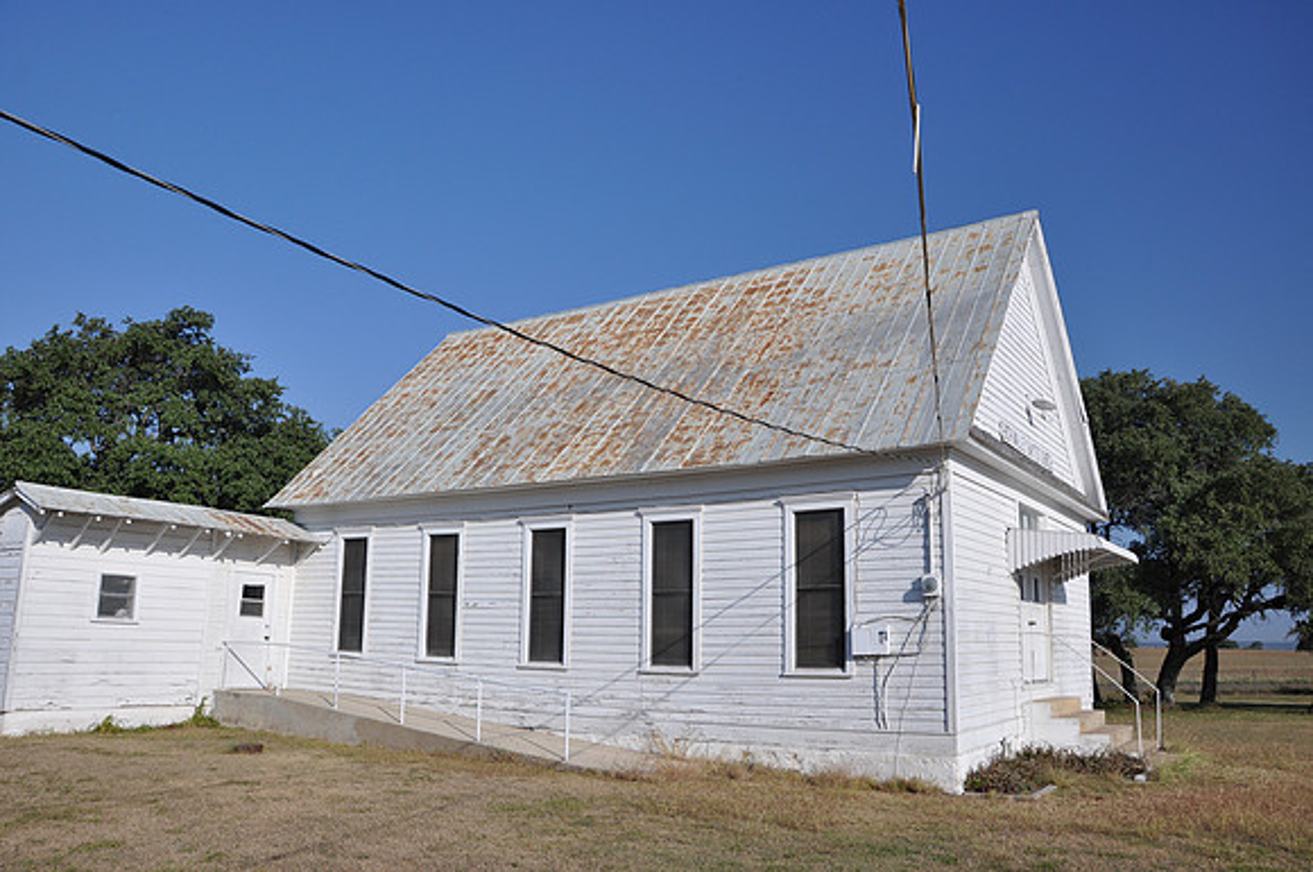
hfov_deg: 67.5
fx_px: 983
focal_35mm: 27
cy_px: 436
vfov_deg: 47.8
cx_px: 656
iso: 200
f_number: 8
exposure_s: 1/320
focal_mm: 18
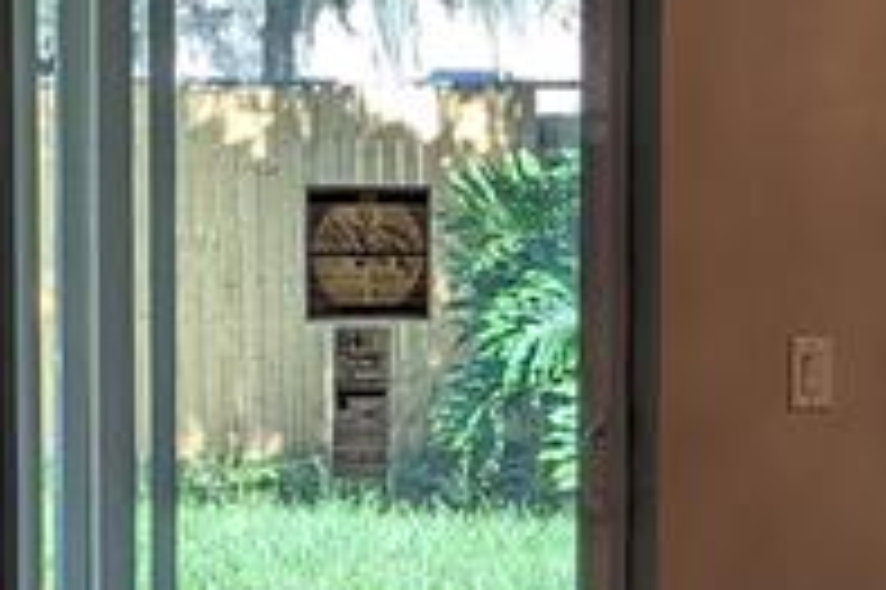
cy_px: 649
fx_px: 4893
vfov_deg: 6.9
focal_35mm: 199
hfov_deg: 10.2
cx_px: 935
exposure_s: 1/120
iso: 43
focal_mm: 6.9
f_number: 1.68
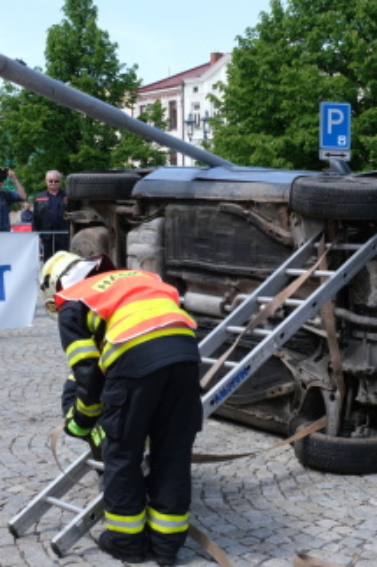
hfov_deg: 20.9
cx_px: 189
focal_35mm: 65
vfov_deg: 31.0
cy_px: 276
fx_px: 1022
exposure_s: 1/150
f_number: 10
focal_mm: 27.9
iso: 400
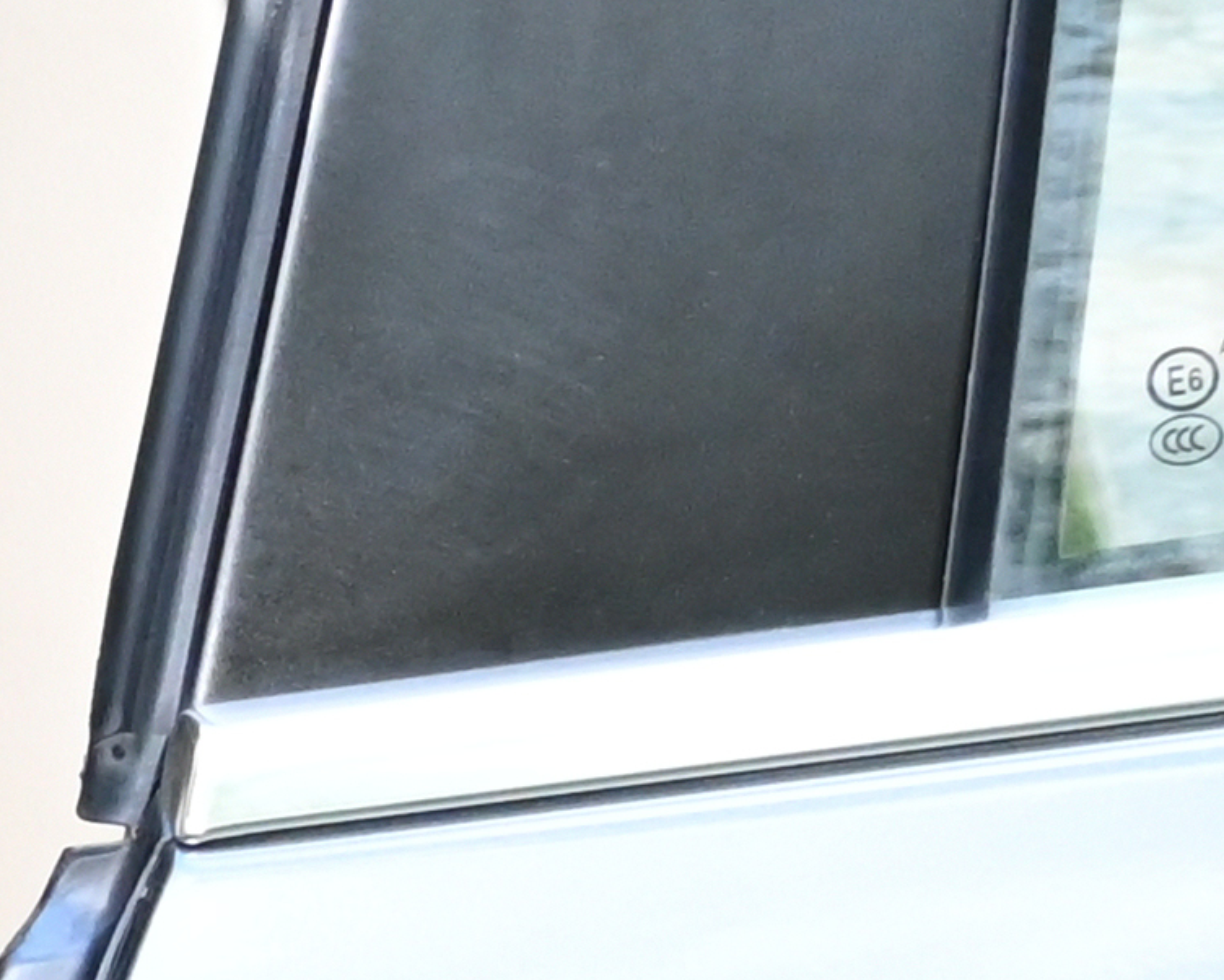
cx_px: -3117
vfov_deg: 8.0
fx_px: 6559
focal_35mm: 181
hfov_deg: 8.1
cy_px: 2134
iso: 4000
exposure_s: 1/400
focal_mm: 24
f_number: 6.3
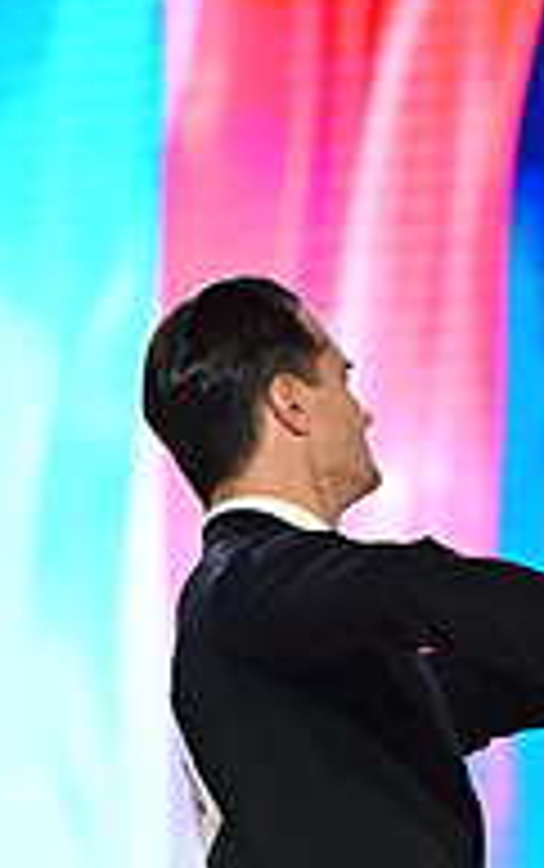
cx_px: 566
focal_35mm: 458
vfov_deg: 4.6
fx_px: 10840
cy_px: 1169
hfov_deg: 2.9
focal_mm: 150
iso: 1600
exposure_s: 1/400
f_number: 2.8
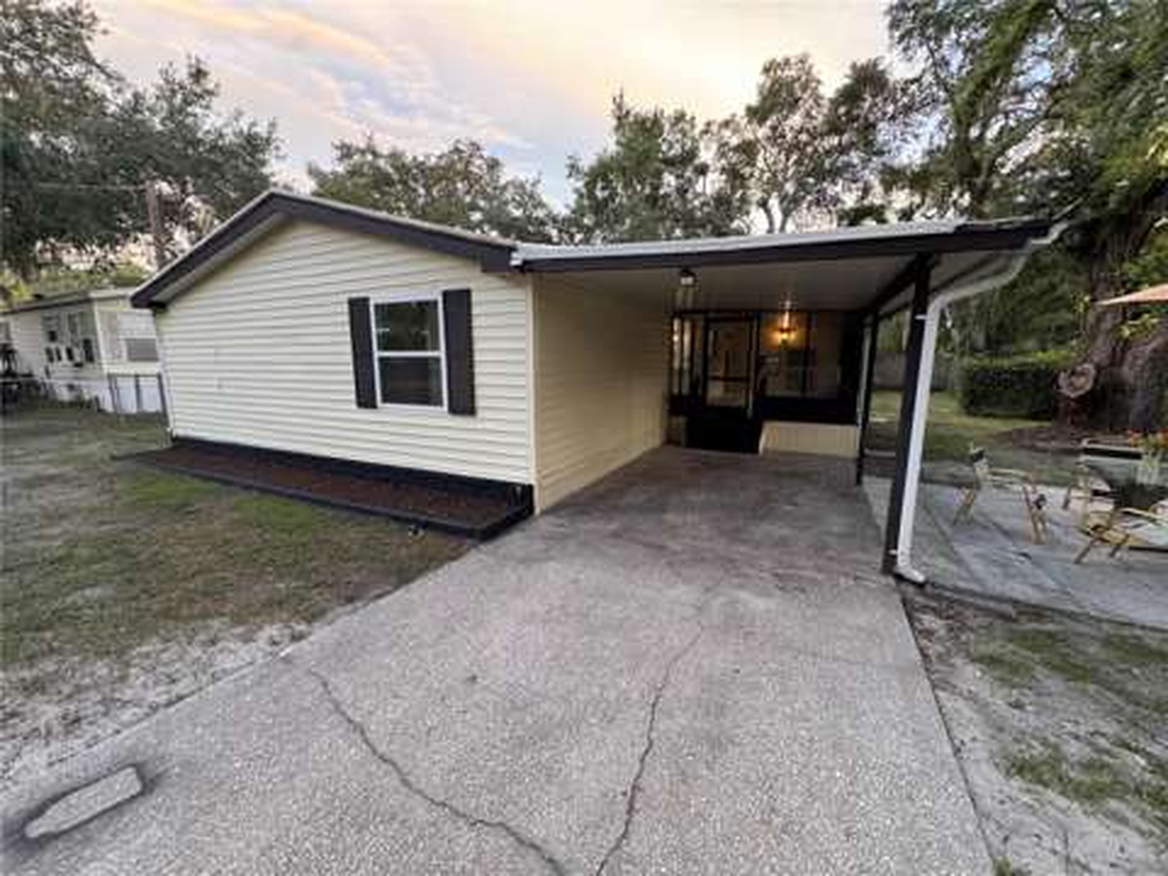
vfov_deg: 85.7
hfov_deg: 102.1
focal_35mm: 14
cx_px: 584
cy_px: 438
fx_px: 472
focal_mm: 2.22
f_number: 2.2
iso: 320
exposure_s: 1/99
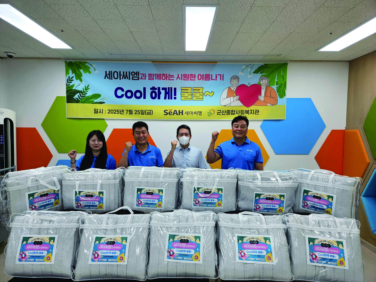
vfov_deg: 58.9
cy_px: 141
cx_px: 188
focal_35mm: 23
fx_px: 250
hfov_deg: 73.9
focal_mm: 5.4
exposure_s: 1/120
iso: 40
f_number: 1.8
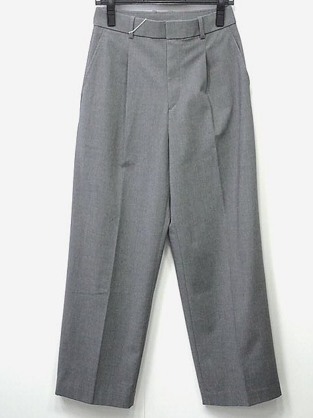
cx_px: 157
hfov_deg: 23.6
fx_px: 748
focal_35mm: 62
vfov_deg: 31.2
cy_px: 206
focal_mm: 11.01
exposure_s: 1/60
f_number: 3.6
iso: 400
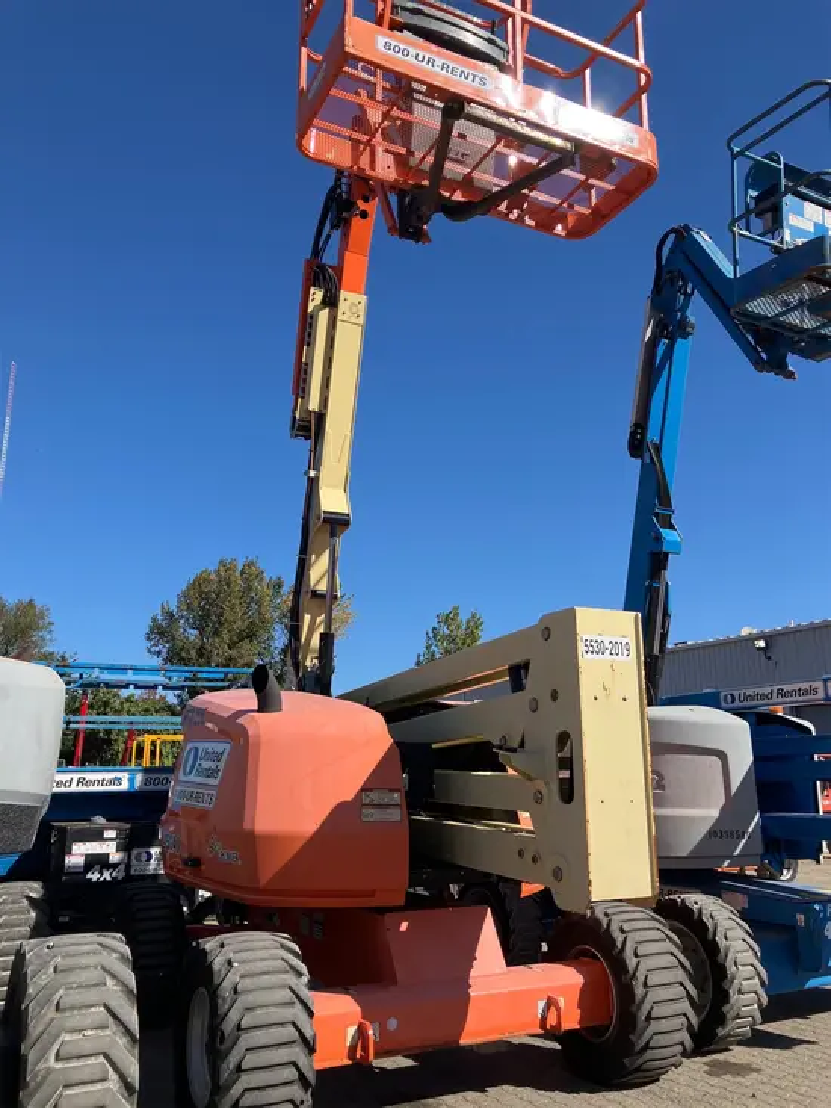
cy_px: 554
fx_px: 896
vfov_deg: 63.4
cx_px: 416
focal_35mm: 28
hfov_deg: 49.8
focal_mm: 3.99
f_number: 1.8
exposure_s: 1/1869
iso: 32
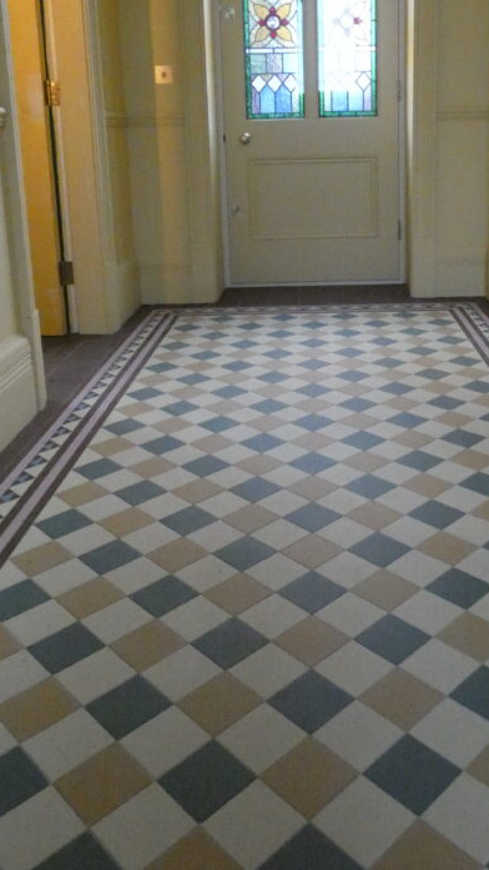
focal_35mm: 32
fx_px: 738
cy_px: 262
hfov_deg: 36.3
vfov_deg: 59.0
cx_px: 324
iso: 1600
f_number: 2.8
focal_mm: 3.6
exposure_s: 1/60
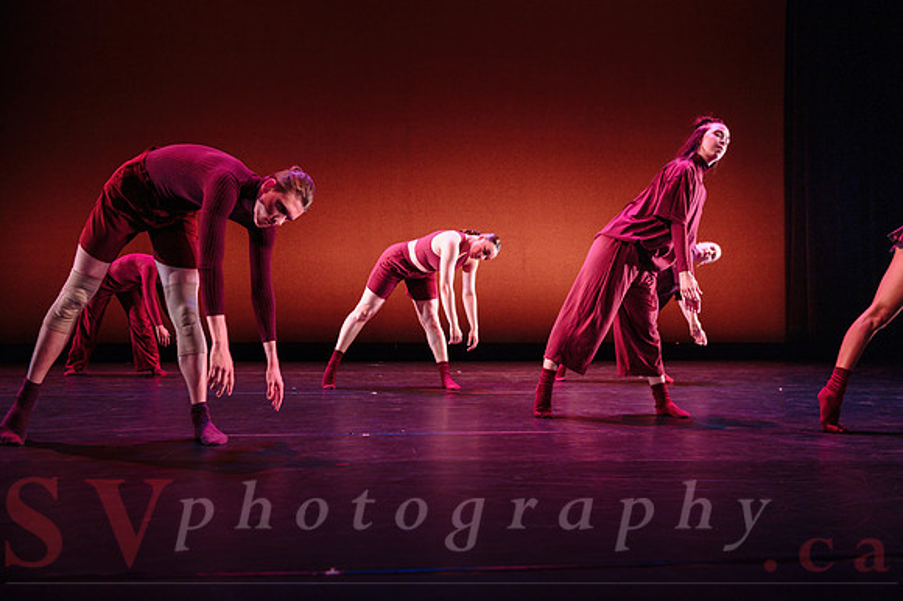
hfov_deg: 54.4
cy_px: 301
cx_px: 459
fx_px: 879
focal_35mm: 35
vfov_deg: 37.7
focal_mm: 34
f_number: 2.8
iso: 2500
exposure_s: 1/250
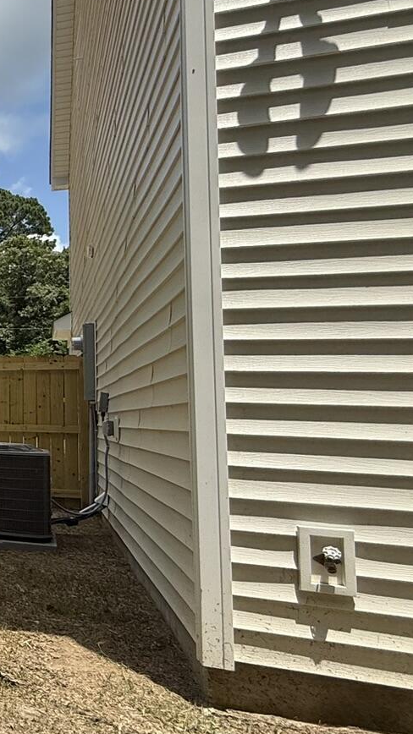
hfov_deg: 21.7
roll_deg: -1.9
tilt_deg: +5.4
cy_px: 353
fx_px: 701
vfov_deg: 55.3
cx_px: -322
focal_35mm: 36
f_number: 2.2
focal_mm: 2.22
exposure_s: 1/1795
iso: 50
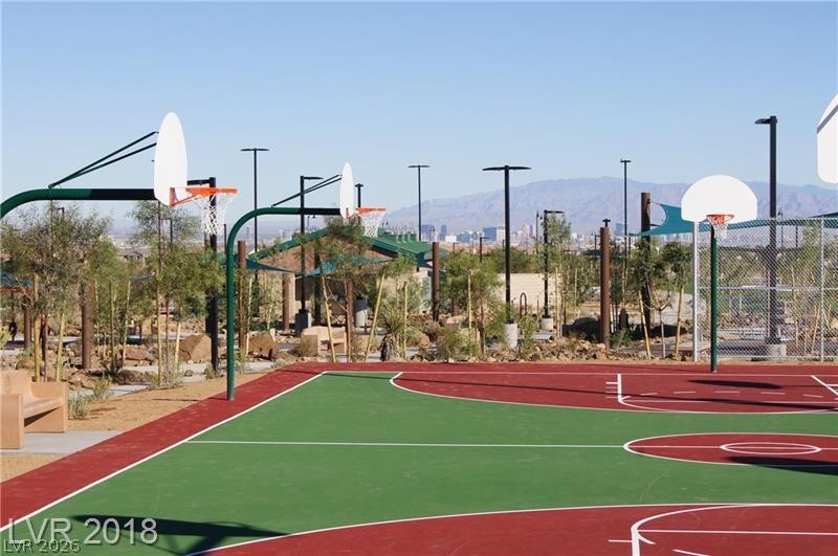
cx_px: 419
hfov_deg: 24.7
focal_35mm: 82
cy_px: 278
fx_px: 1918
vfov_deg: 16.5
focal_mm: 55
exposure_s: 1/160
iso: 100
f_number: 16
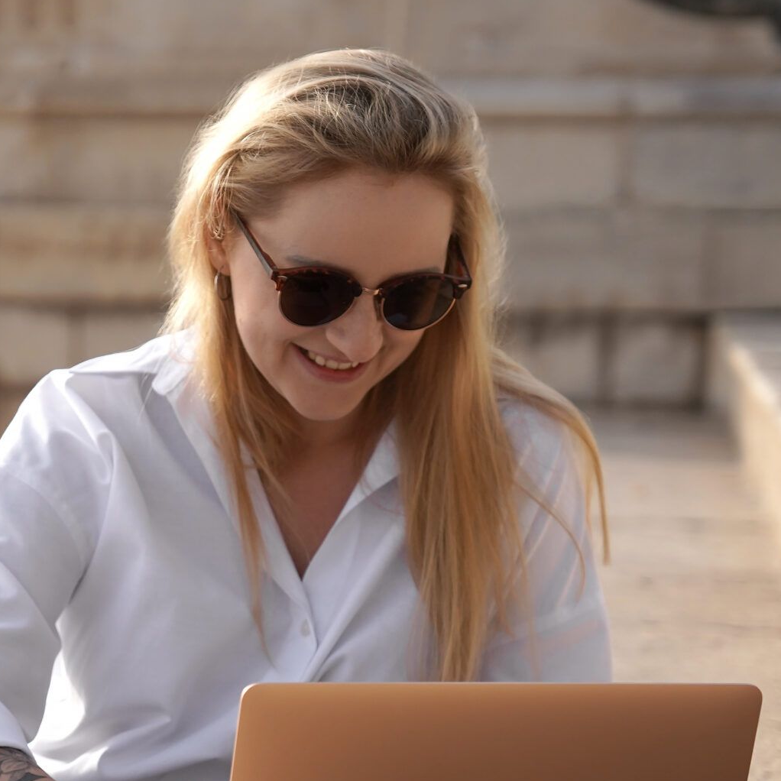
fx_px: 3803
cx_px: 29
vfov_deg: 11.7
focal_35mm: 149
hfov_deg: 11.6
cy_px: 501
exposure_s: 1/3200
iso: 250
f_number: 3.5
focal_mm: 70
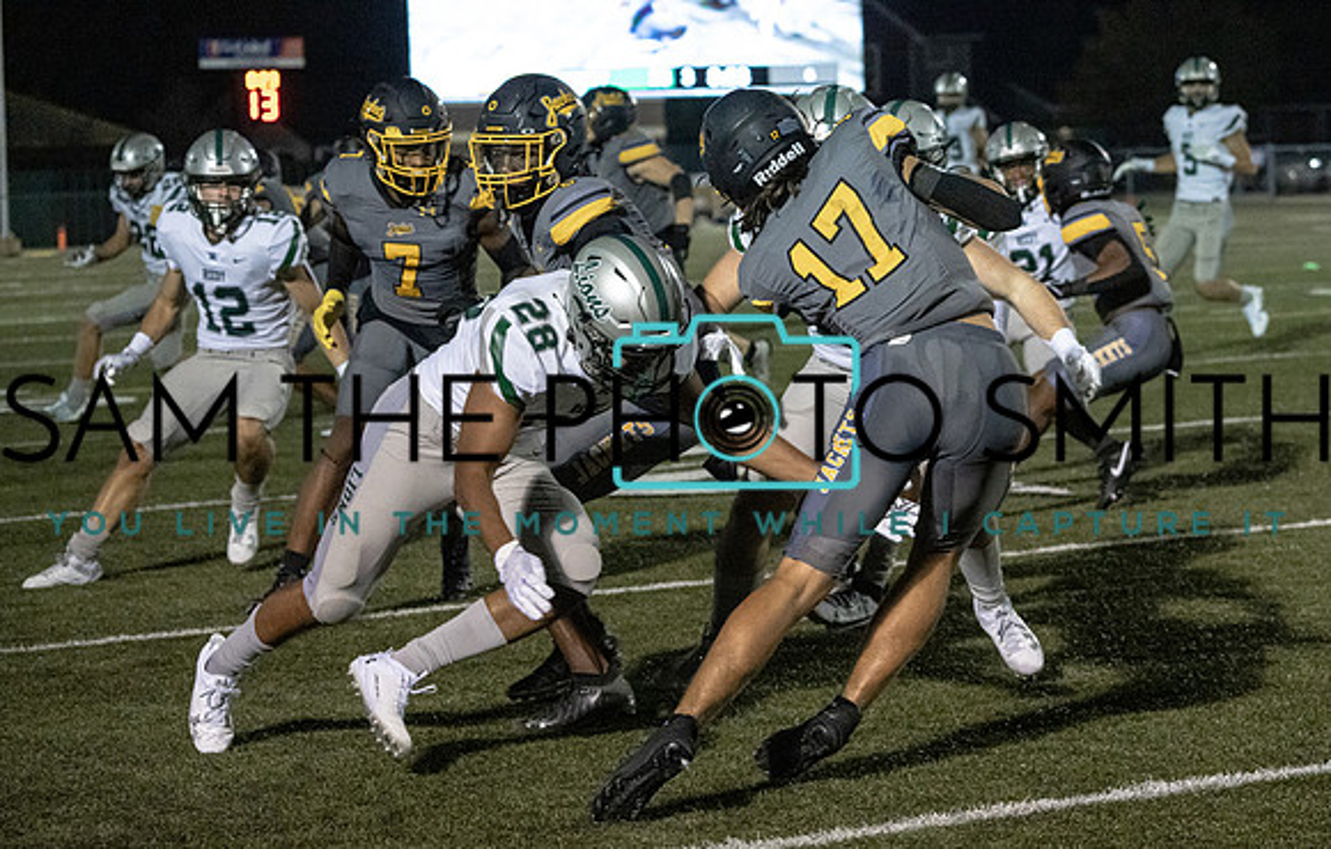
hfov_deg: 17.8
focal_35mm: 117
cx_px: 753
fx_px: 4258
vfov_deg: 11.4
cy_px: 502
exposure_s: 1/1000
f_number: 5.6
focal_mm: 100
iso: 16000
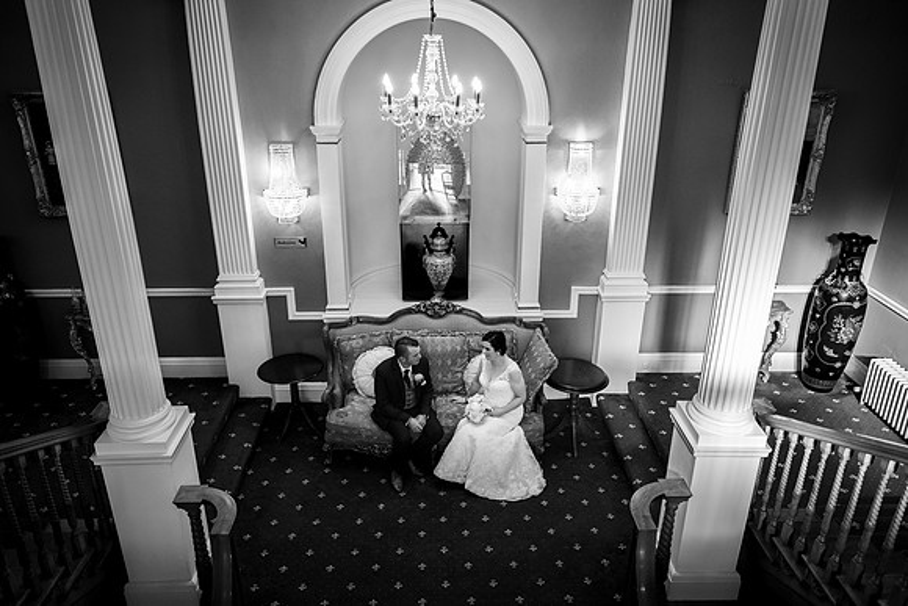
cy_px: 316
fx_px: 652
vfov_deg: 49.8
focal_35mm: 26
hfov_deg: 69.7
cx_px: 454
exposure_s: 1/250
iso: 1250
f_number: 2
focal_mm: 16
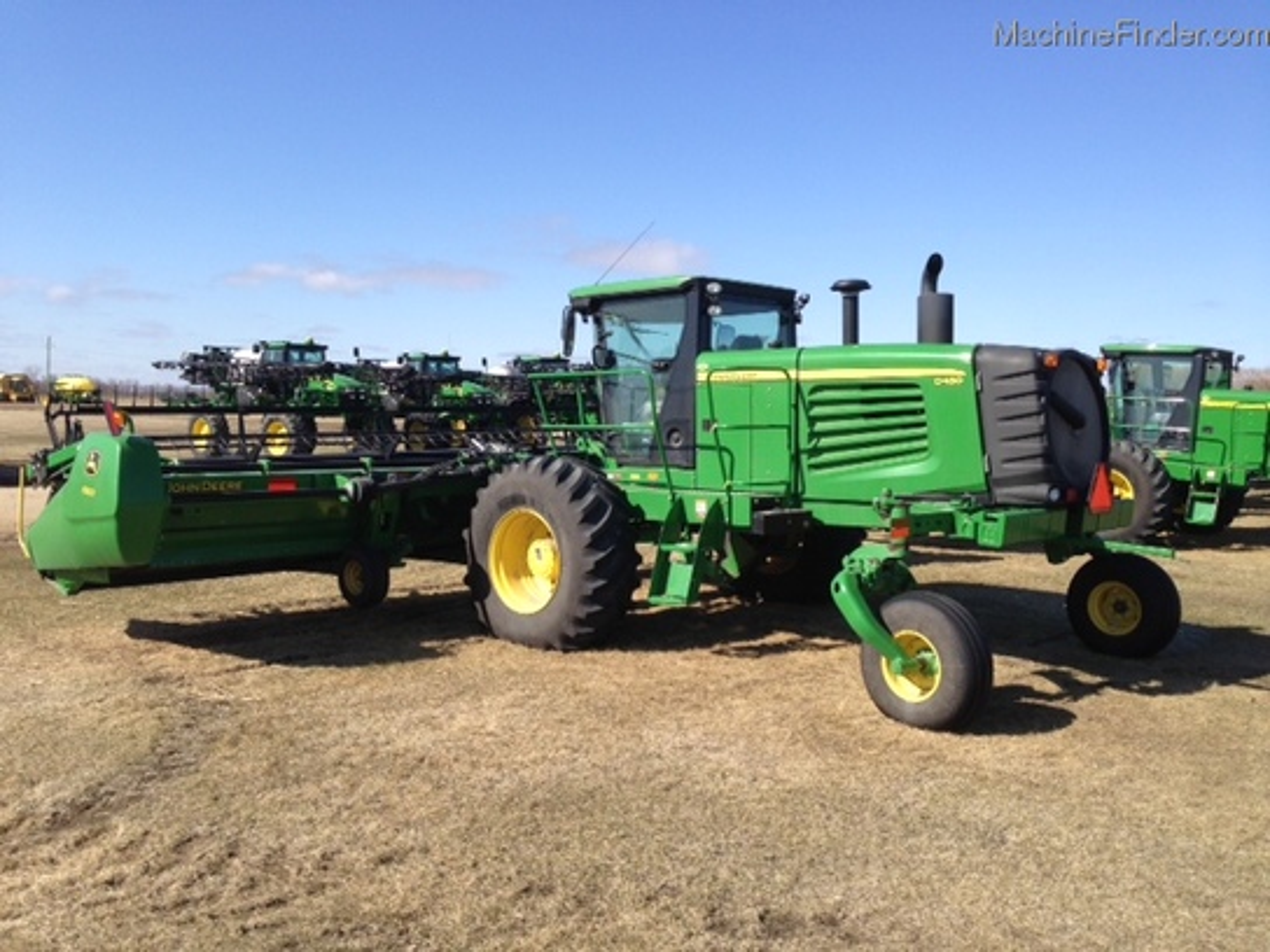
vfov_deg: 42.9
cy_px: 476
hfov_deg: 55.4
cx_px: 635
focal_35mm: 33
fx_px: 1211
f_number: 2.4
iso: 50
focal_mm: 4.13
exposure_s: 1/1130
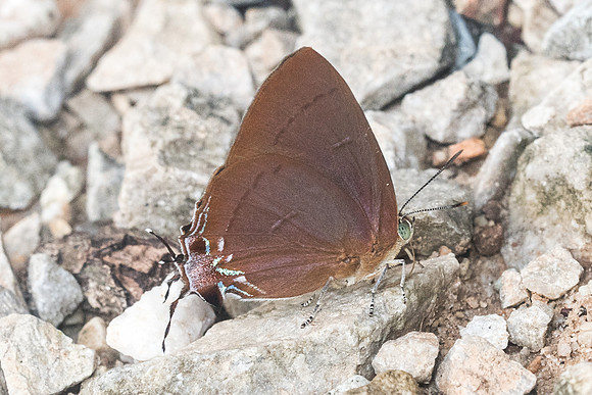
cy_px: 246
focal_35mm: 648
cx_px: 342
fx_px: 10652
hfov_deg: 3.2
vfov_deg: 2.1
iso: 1000
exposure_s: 1/125
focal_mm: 150
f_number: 10
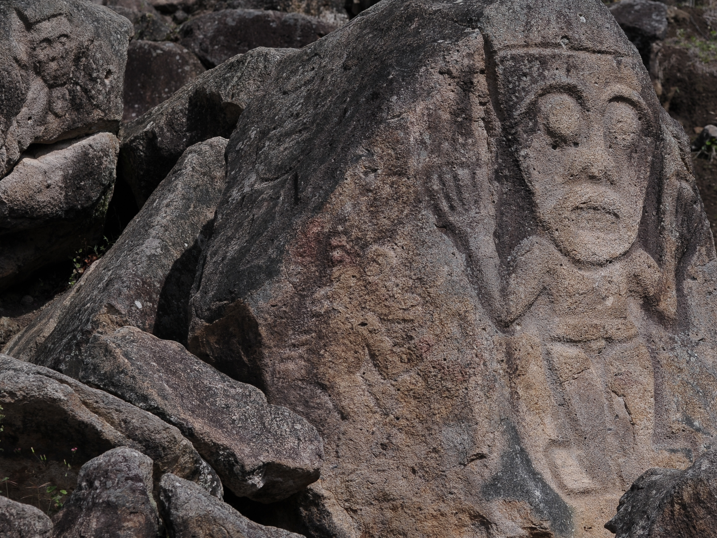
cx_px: 304
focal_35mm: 123
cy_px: 210
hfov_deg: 16.0
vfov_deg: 12.0
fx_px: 2548
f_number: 4.5
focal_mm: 86
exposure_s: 1/2500
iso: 250
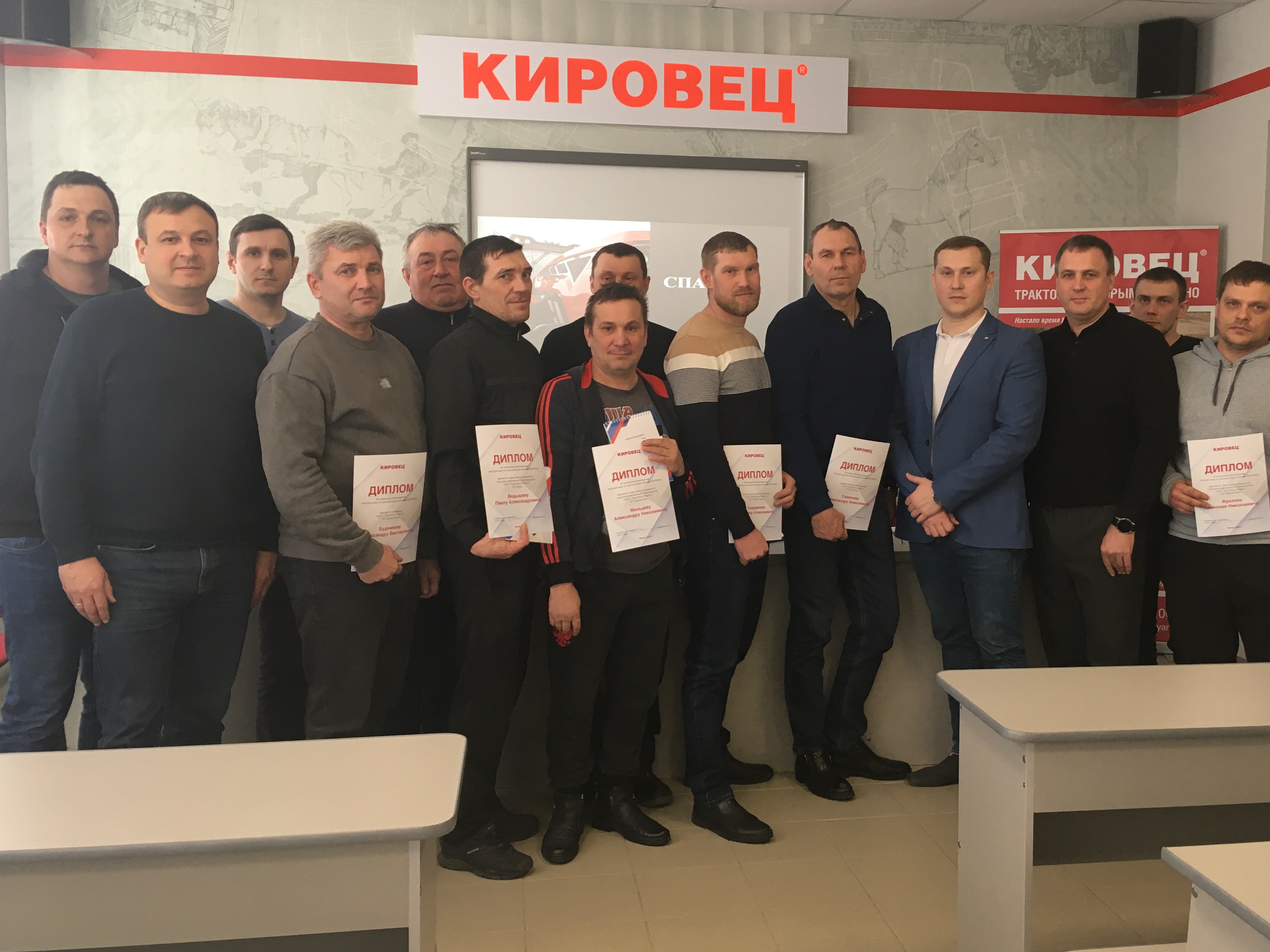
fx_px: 1284
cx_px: 750
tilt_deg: -6.4
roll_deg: -0.3
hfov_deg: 52.3
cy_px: 440
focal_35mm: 35
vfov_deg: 40.7
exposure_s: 1/33
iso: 64
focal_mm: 4.15
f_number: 2.2
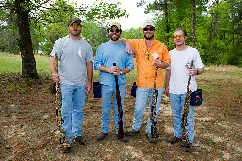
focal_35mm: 27
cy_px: 80
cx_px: 121
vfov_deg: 47.9
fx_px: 181
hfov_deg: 67.4
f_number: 7.1
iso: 400
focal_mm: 27
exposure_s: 1/250
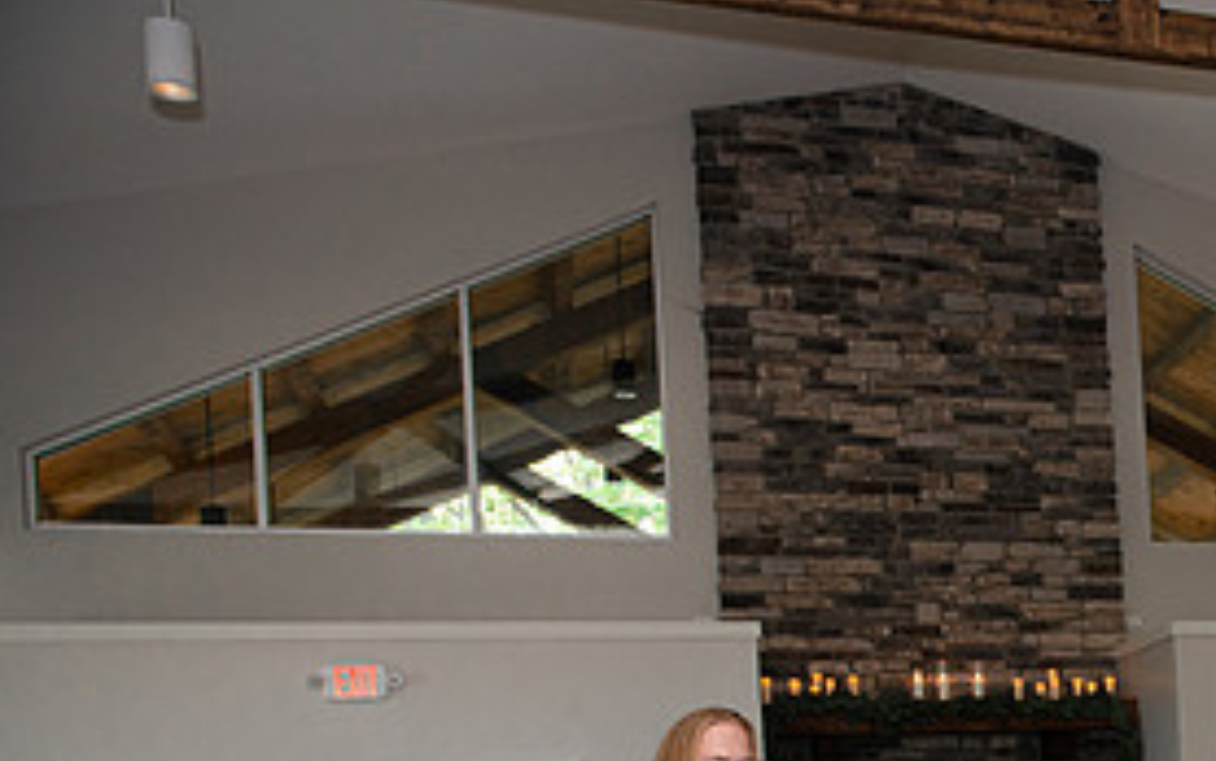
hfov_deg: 35.2
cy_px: 840
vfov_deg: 23.7
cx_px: 1260
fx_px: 1691
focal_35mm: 51
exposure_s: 1/160
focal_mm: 24
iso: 1000
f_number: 2.8
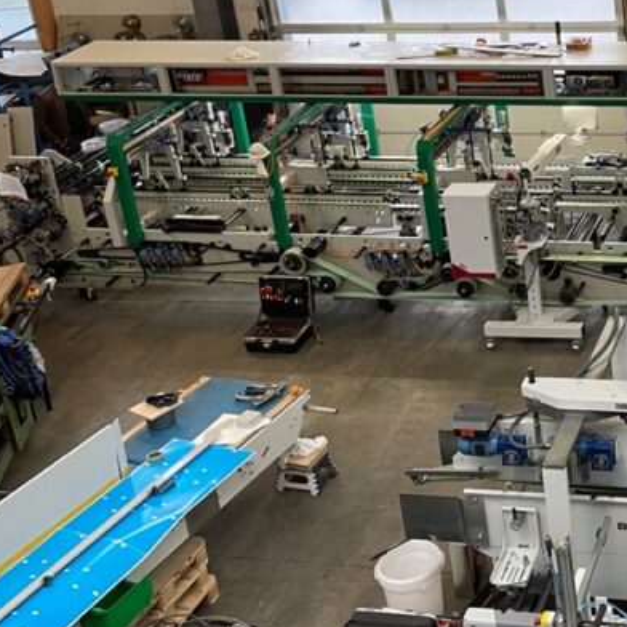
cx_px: 681
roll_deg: +3.8
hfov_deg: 26.5
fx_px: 1230
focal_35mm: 60
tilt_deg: -20.1
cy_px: 134
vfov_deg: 28.1
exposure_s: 1/50
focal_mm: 4.2
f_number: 1.6
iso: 100
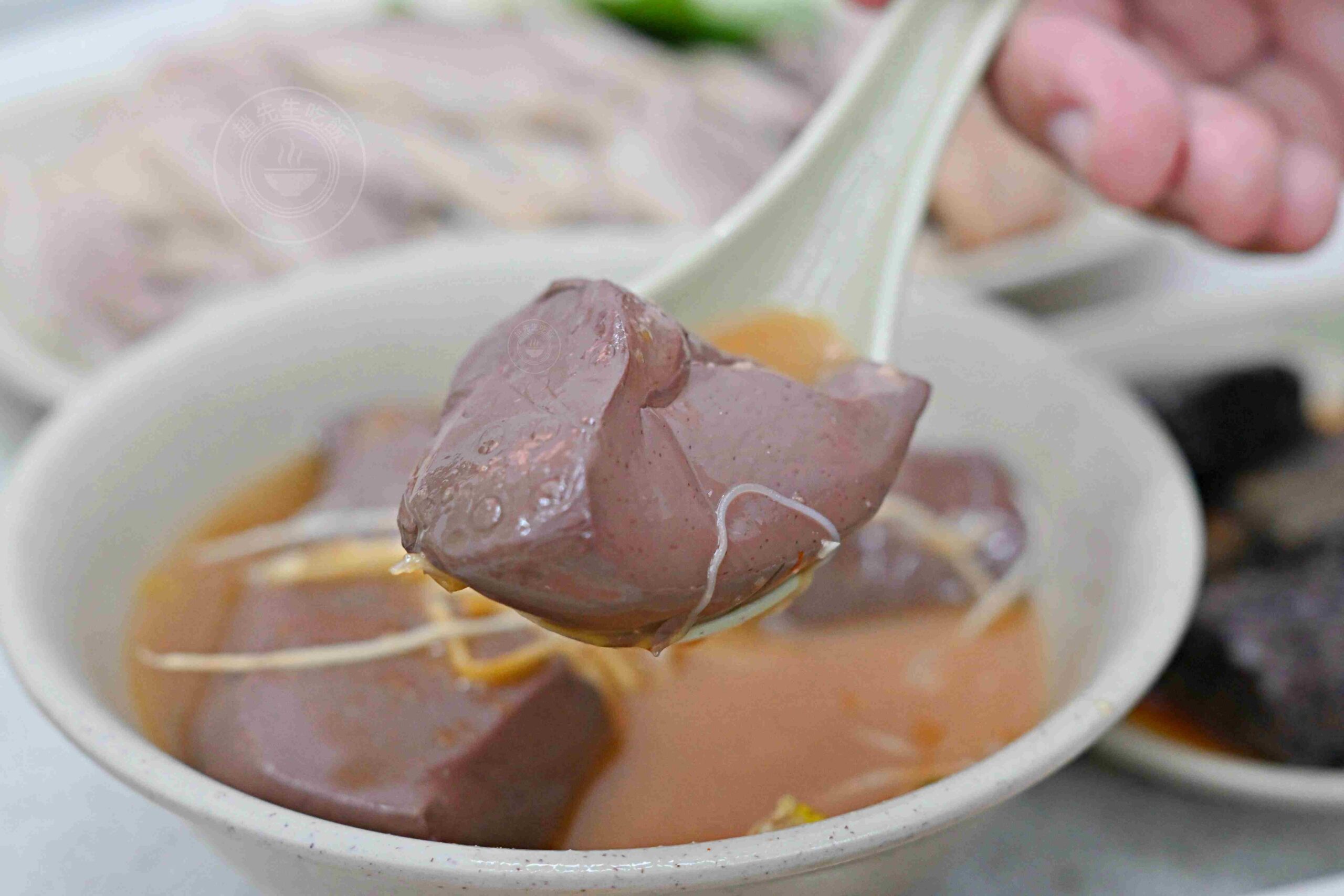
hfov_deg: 27.0
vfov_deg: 18.2
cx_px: 672
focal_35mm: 75
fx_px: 2800
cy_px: 448
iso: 1250
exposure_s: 1/200
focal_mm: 50
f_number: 3.2
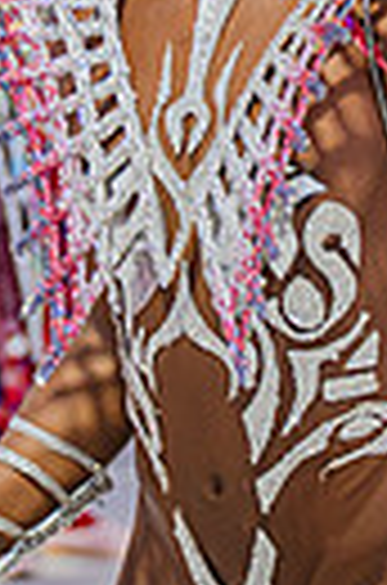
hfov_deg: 3.8
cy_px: 0
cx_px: 191
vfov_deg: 5.7
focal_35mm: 364
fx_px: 5901
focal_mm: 105
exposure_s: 1/250
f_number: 4.8
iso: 800
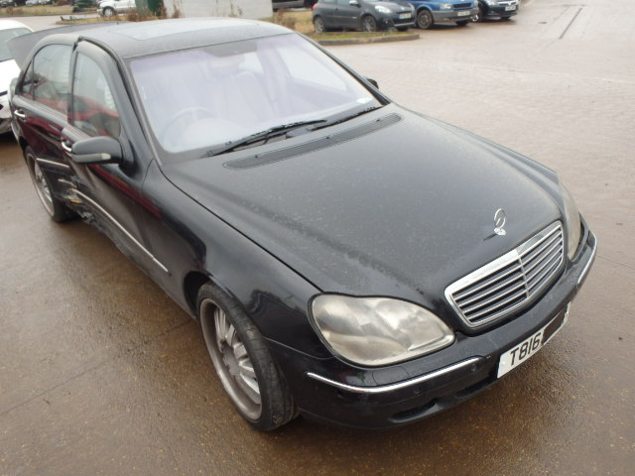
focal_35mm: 28
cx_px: 318
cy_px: 238
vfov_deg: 49.7
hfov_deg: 63.4
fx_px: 514
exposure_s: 1/50
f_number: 3.9
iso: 200
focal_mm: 5
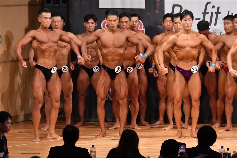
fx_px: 1678
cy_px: 79
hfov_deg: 8.1
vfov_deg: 5.4
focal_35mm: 255
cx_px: 118
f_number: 5.6
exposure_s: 1/400
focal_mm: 170
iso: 11400
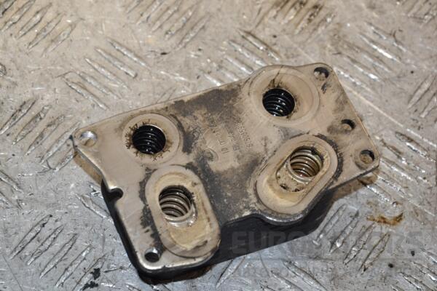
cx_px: 218
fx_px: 1675
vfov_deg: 9.9
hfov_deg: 14.9
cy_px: 146
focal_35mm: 138
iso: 800
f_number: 8
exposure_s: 1/200
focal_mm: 92
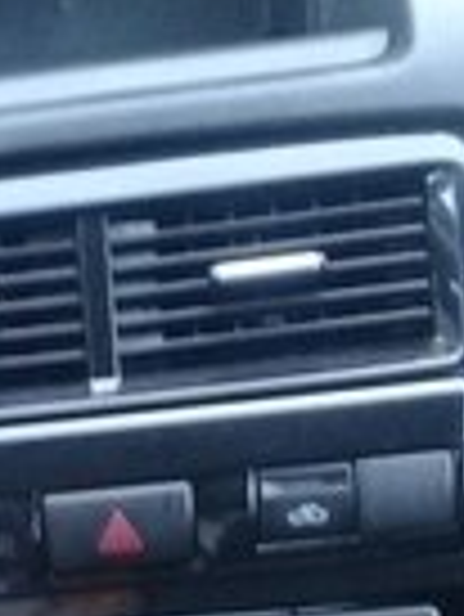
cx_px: -189
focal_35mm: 112
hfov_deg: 12.7
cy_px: 701
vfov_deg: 16.9
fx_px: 1999
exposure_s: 1/25
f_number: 2.2
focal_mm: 3.3
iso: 200
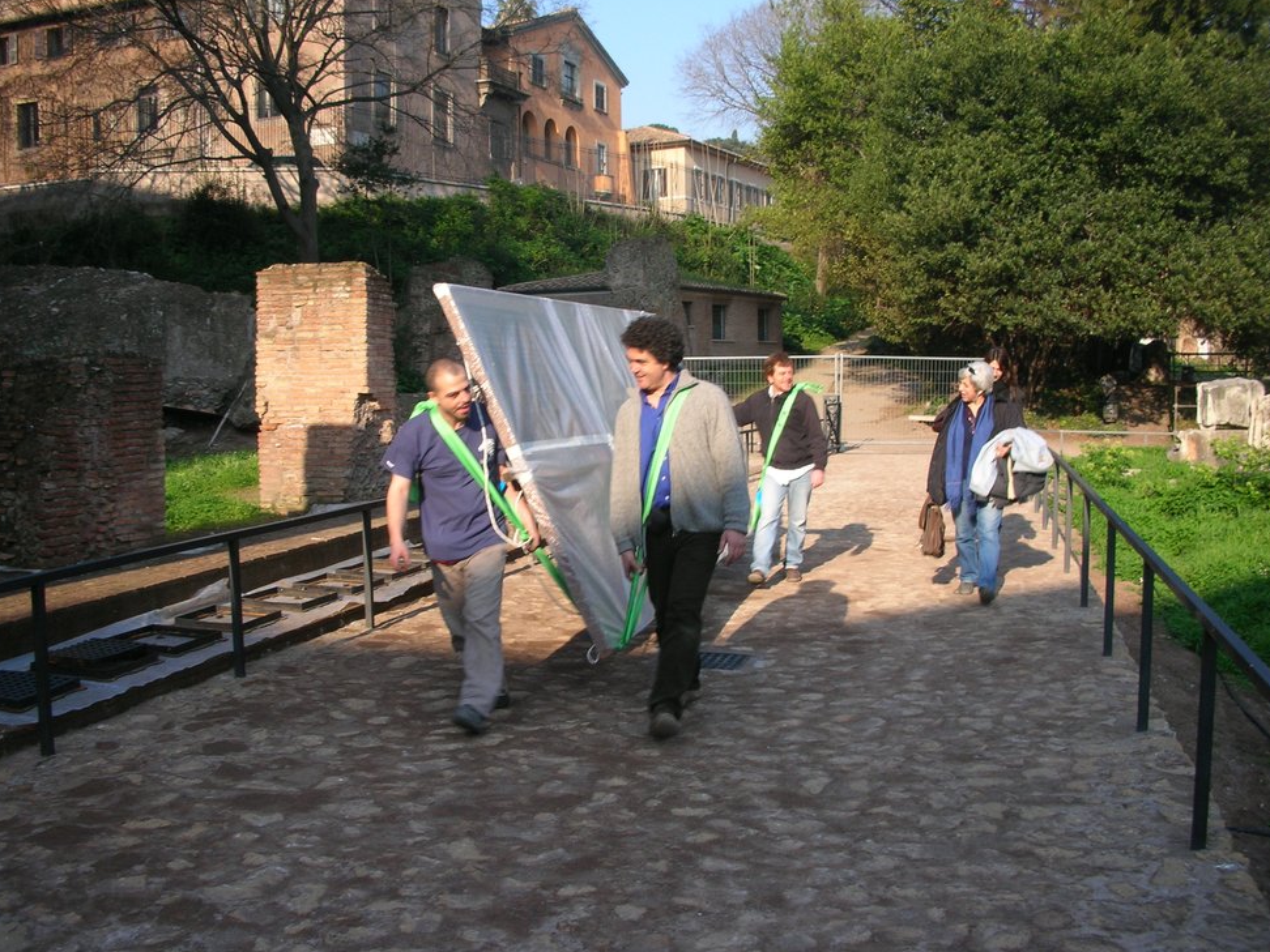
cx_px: 647
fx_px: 1321
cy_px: 481
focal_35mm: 36
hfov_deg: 51.4
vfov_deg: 39.7
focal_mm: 5.8
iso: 50
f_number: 8.5
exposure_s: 1/42.1
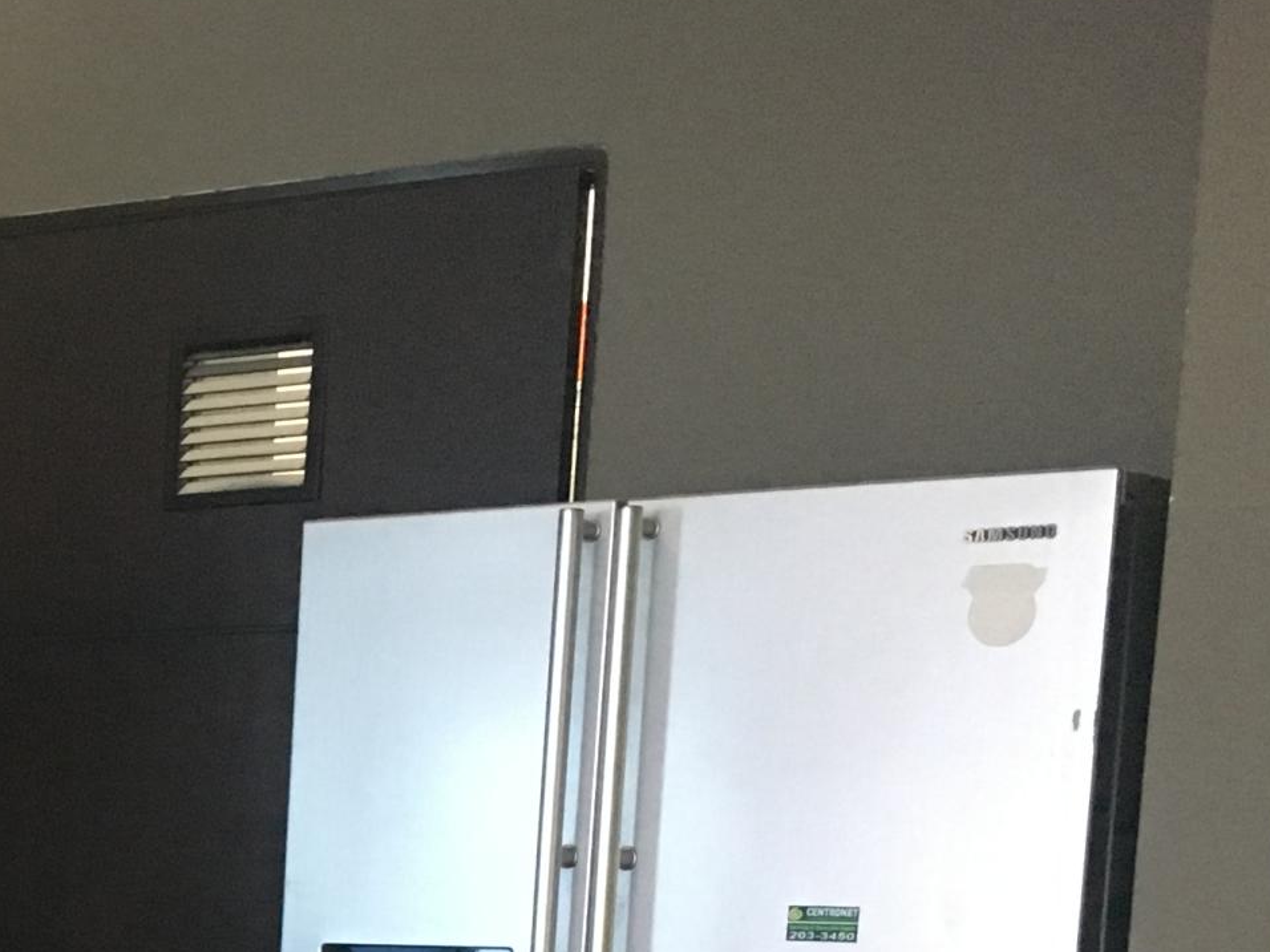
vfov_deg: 15.1
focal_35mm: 91
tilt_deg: -10.2
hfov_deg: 19.7
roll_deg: -0.7
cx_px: -421
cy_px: 1411
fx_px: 3339
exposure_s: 1/24
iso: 200
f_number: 2.2
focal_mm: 4.15
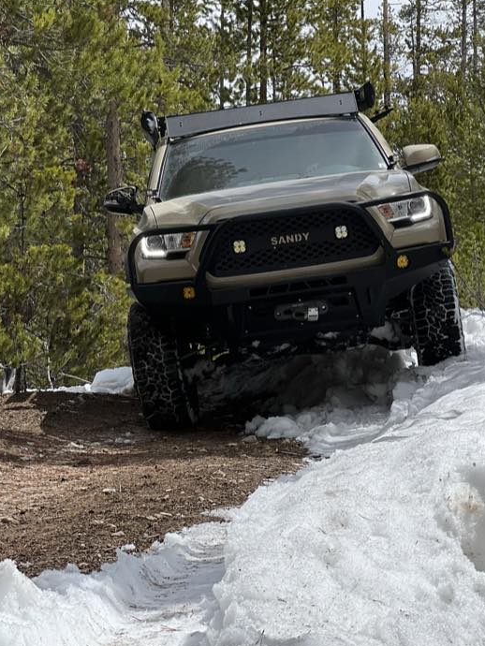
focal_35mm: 119
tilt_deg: +5.7
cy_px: 192
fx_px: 2222
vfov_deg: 16.5
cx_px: 266
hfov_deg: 12.5
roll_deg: +0.8
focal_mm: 9
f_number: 2.8
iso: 32
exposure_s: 1/1096
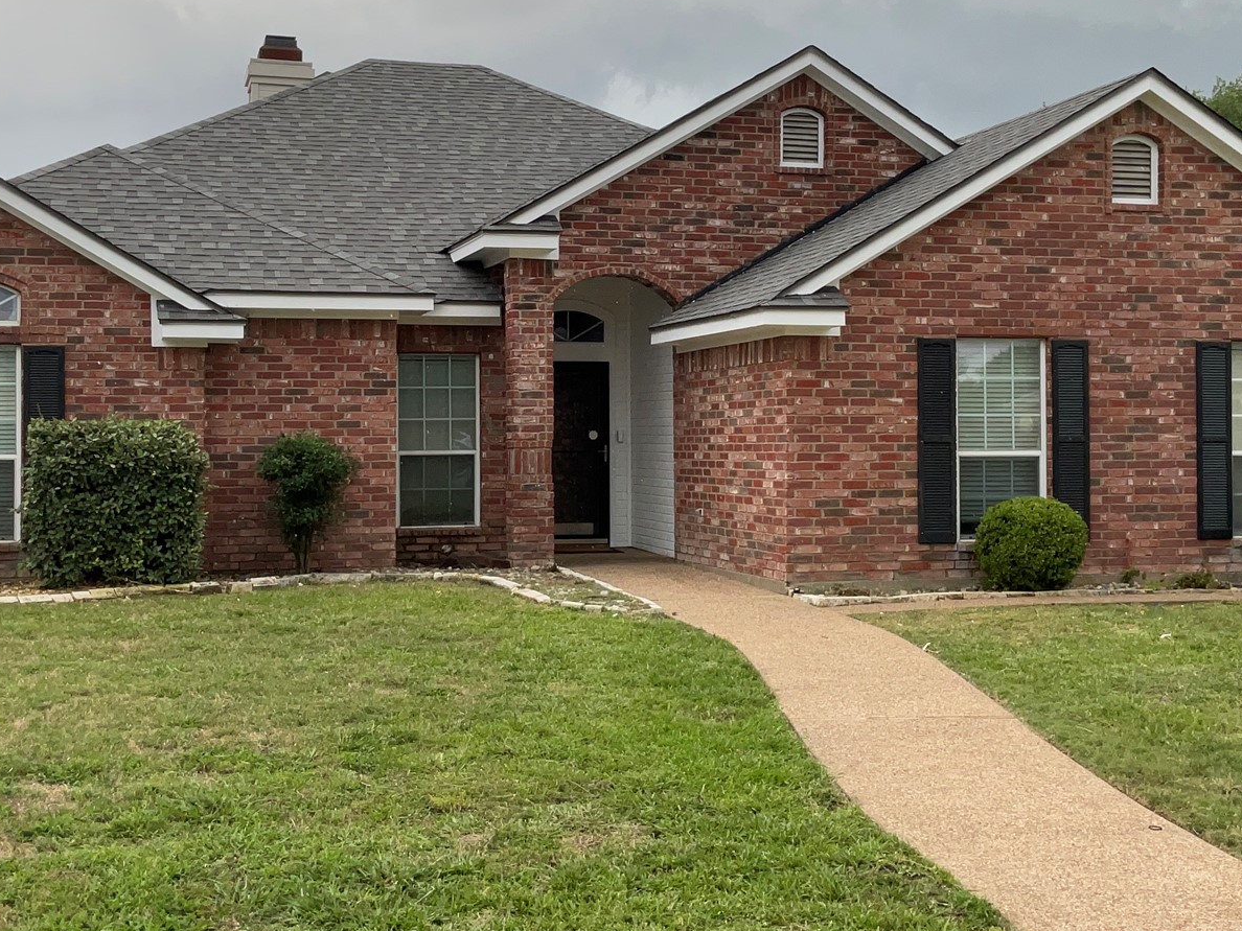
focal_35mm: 50
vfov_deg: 29.1
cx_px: 603
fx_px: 1794
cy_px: 406
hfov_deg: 38.2
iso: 16
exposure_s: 1/2227
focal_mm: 3
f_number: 1.8
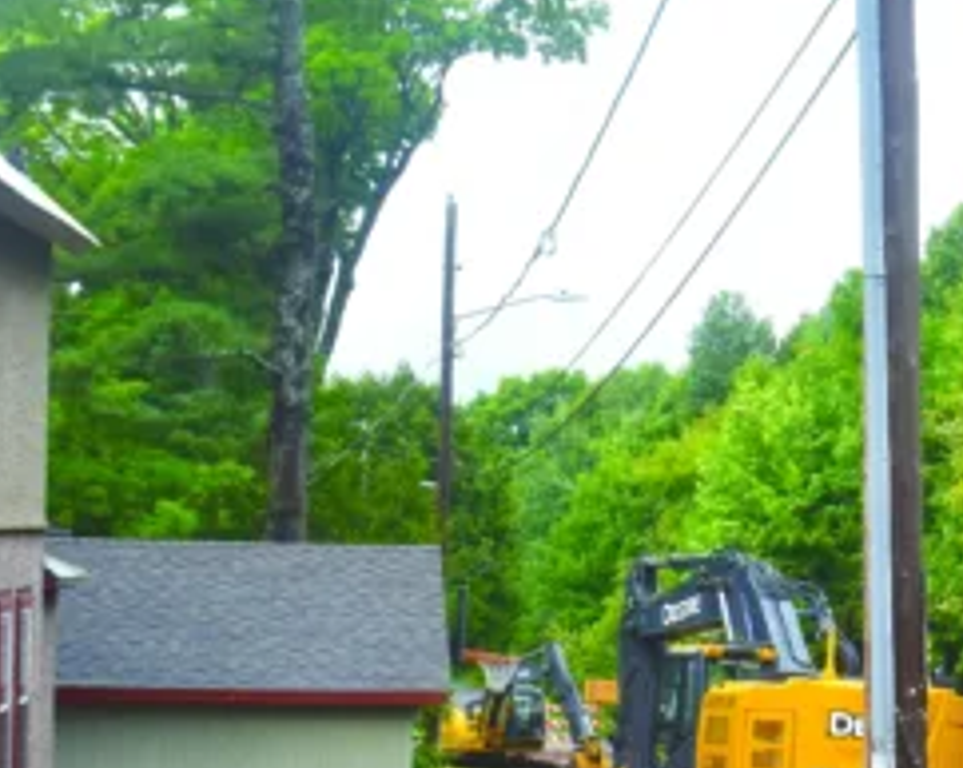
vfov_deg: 11.7
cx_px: 1202
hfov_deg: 14.2
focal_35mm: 131
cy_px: 585
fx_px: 3729
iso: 400
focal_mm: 30
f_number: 9
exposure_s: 1/125
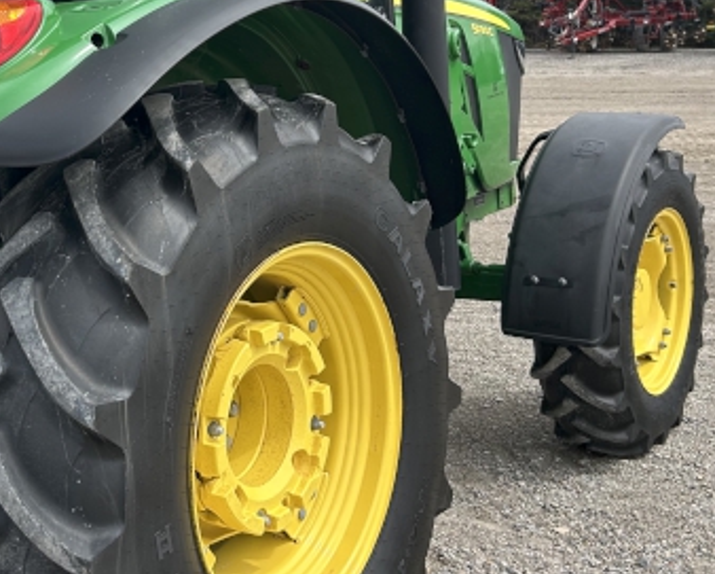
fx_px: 1271
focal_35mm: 60
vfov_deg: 25.2
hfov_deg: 30.6
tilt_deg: -6.2
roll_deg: +0.9
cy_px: 150
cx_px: 140
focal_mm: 5.7
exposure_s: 1/2632
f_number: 1.5
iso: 50
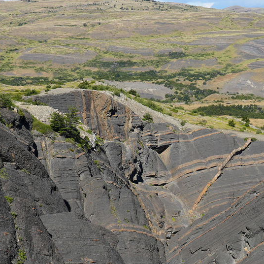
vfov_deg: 17.5
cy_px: 189
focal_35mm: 99
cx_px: 182
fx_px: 854
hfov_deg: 17.5
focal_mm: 39
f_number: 10
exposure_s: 1/160
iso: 100
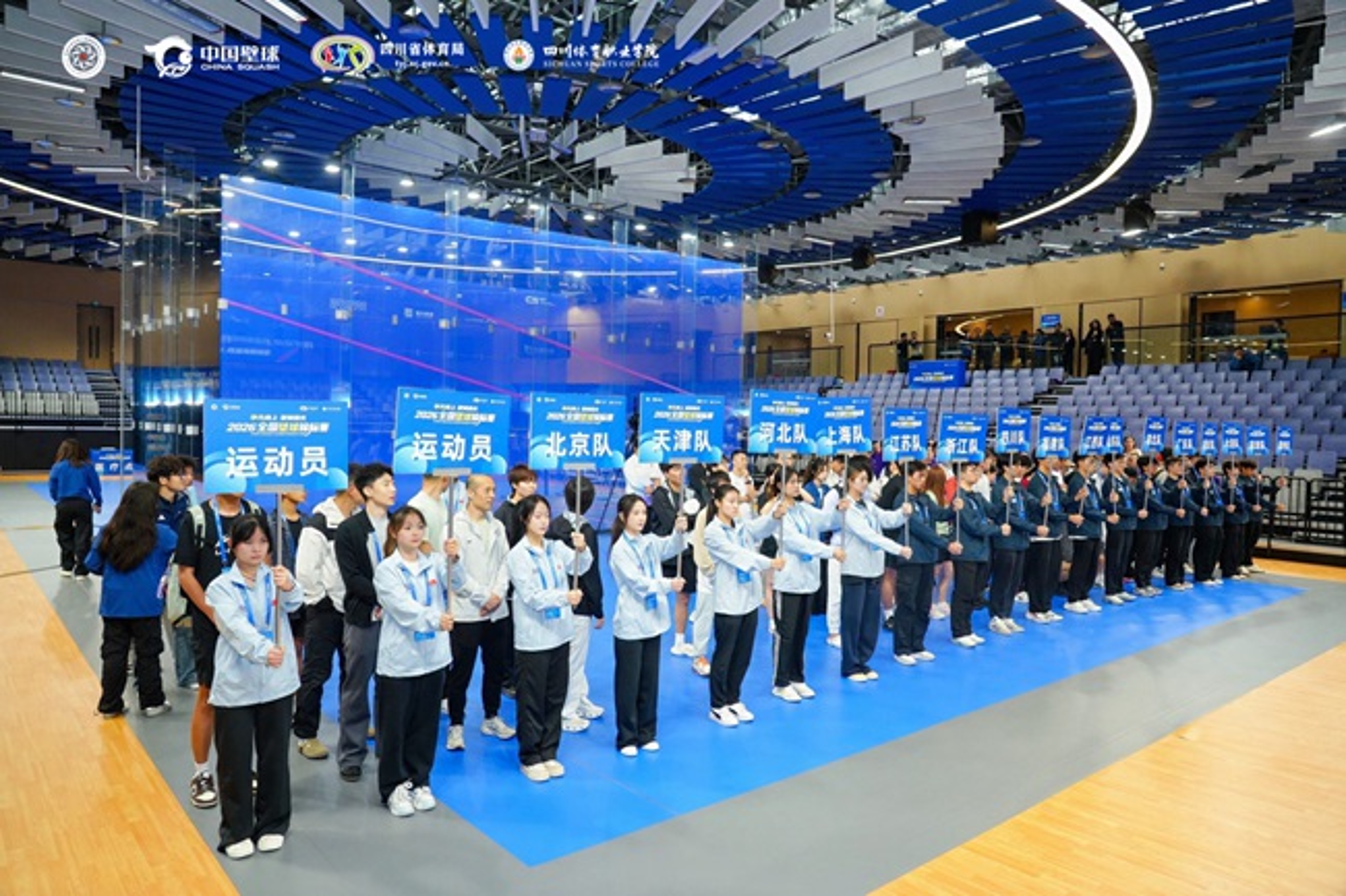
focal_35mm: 24
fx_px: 897
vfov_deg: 53.1
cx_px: 673
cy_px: 448
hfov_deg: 73.8
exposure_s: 1/250
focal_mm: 24
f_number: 4.5
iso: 800
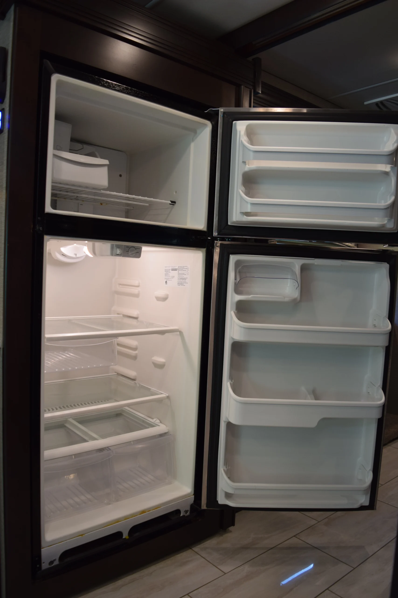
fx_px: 448
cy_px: 299
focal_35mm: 27
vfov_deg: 67.4
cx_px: 199
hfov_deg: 47.9
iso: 500
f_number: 4
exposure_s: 1/60
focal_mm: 18
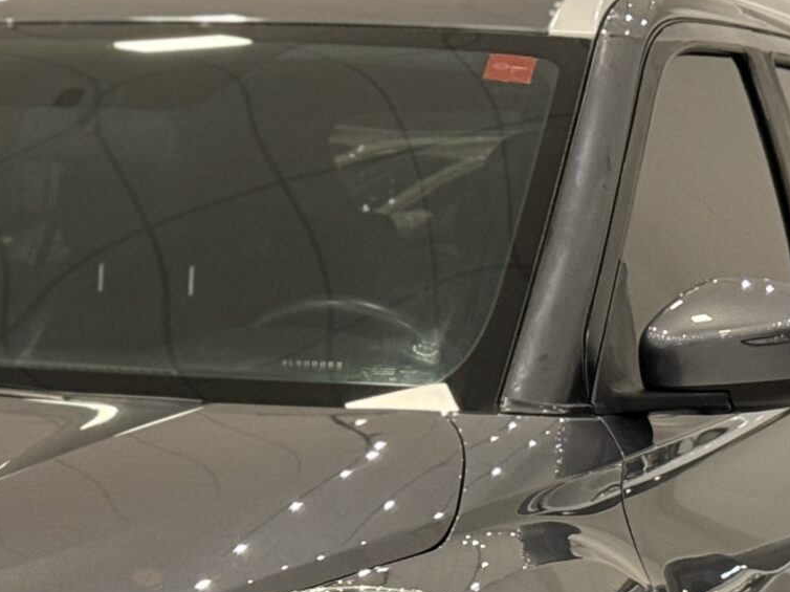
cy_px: 716
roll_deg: -1.8
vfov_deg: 9.0
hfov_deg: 12.0
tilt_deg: -7.7
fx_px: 3719
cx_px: -56
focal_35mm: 163
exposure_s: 1/40
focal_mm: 6.76
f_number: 1.78
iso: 200
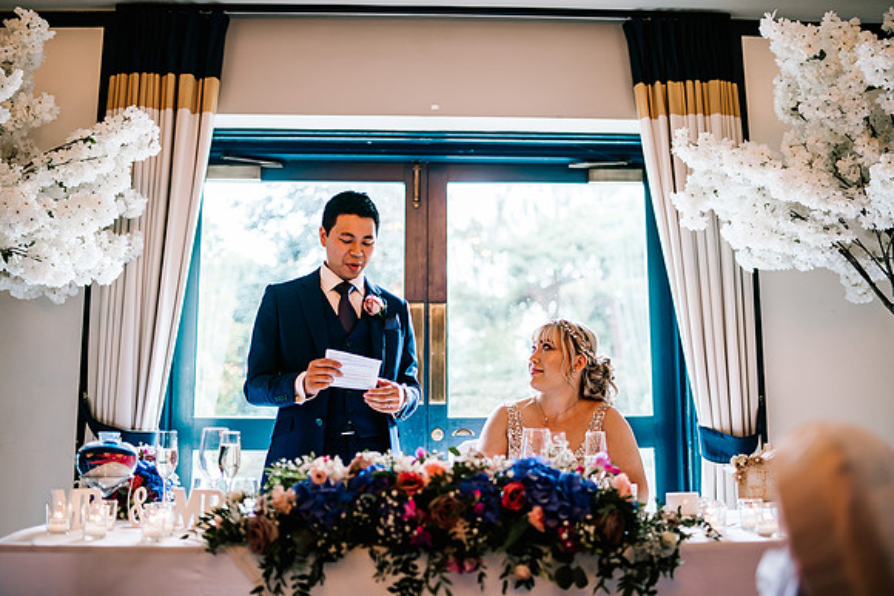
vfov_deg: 36.5
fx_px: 904
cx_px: 447
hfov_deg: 52.6
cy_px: 298
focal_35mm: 36
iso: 200
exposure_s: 1/250
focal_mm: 35
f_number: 1.4
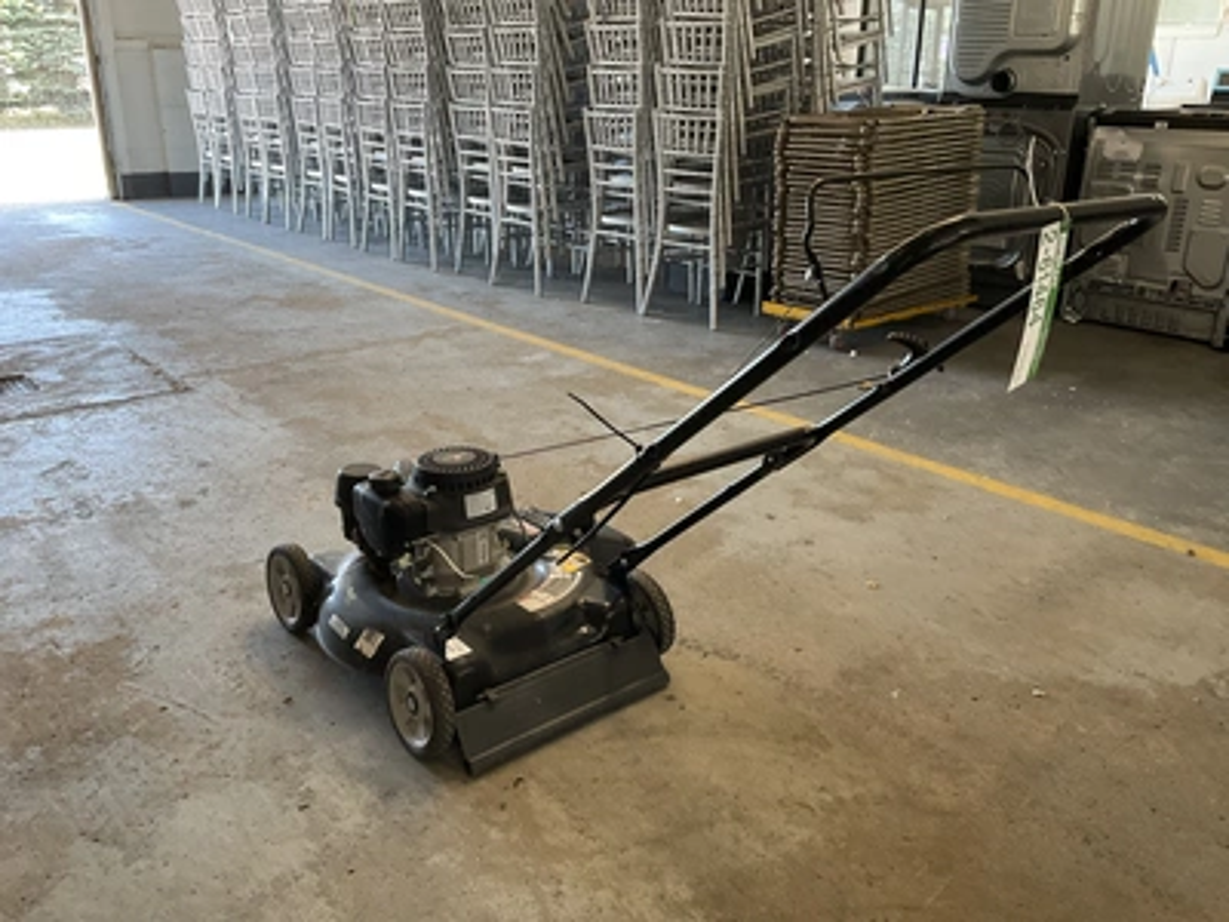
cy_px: 461
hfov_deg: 61.7
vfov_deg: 48.2
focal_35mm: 29
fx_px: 1030
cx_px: 614
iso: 125
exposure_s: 1/60
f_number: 1.8
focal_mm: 3
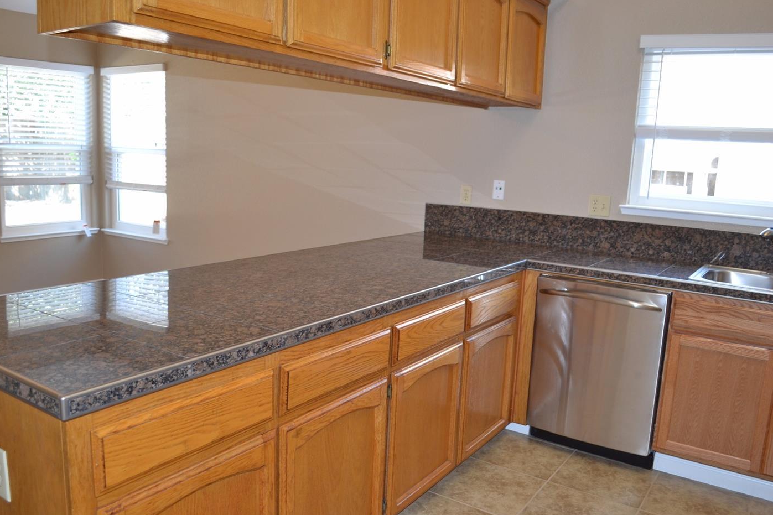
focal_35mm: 29
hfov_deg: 63.6
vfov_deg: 45.0
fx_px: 623
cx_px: 373
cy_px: 257
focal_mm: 18
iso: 400
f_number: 4
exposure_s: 1/60
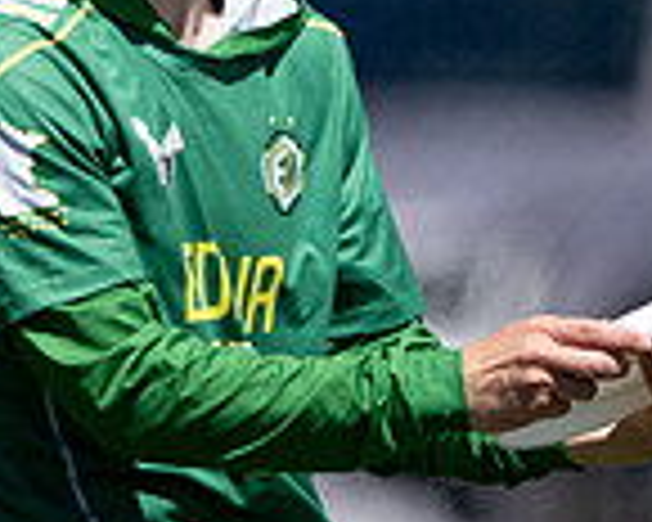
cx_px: -89
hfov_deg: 0.9
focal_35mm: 2091
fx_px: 40349
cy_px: 197
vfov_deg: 0.7
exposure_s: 1/2000
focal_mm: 400
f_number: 2.8
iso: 80
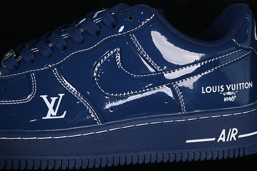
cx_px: 128
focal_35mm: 75
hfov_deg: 27.0
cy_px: 86
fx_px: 535
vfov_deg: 18.2
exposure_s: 1/60
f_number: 6.3
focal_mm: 50
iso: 160
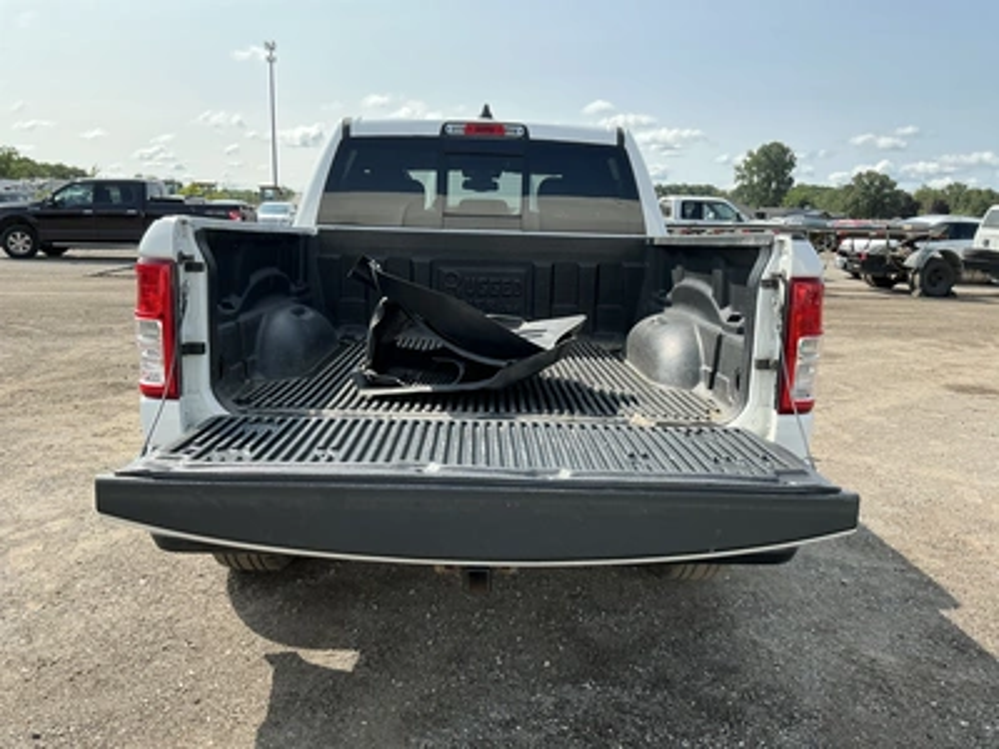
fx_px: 808
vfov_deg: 49.7
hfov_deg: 63.4
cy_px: 374
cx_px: 500
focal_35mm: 28
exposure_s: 1/1121
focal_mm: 3
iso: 25
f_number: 1.8
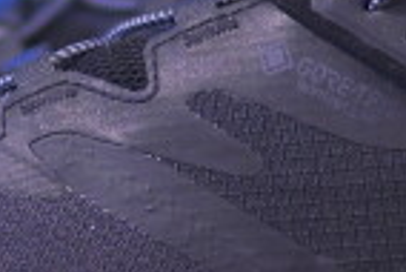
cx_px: 149
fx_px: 4764
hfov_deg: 4.9
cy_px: 7
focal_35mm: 422
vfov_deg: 3.3
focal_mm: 50
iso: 250
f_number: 2.2
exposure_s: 1/320
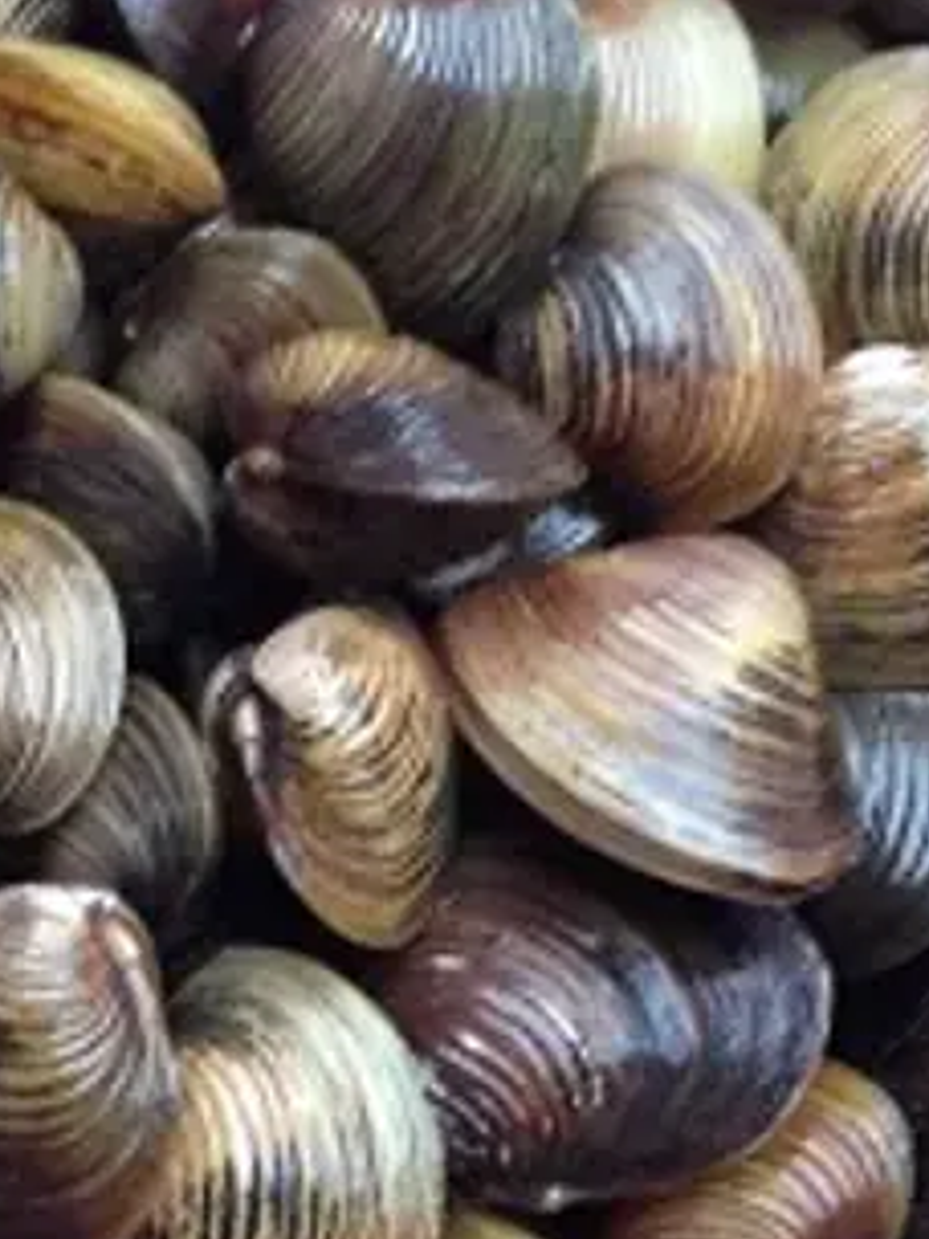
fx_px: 4974
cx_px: 90
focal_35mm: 139
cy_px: 1457
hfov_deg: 10.6
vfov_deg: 13.8
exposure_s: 1/20
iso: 250
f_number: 2.4
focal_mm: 4.12
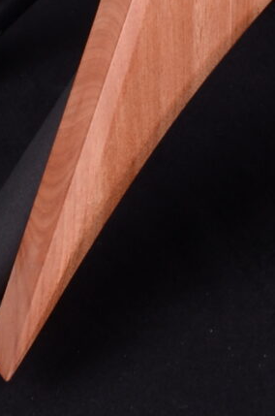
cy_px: -779
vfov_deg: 9.1
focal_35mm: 188
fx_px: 2164
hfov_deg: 7.1
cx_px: 420
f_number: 13
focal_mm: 21
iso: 200
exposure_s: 1/200
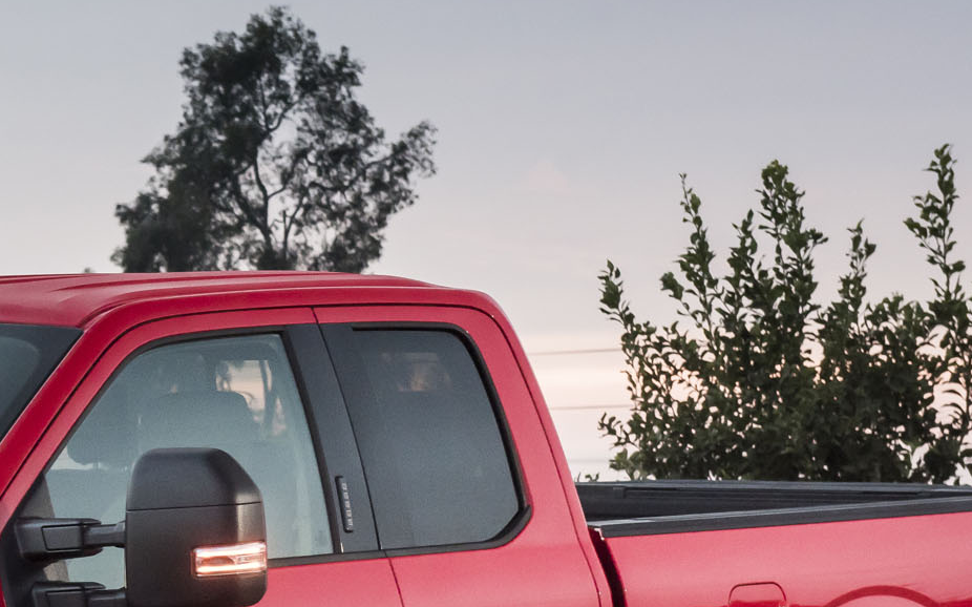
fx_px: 4899
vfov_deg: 7.1
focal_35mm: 185
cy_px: 567
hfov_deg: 11.1
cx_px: -189
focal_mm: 56
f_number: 5.6
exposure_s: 1/40
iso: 800
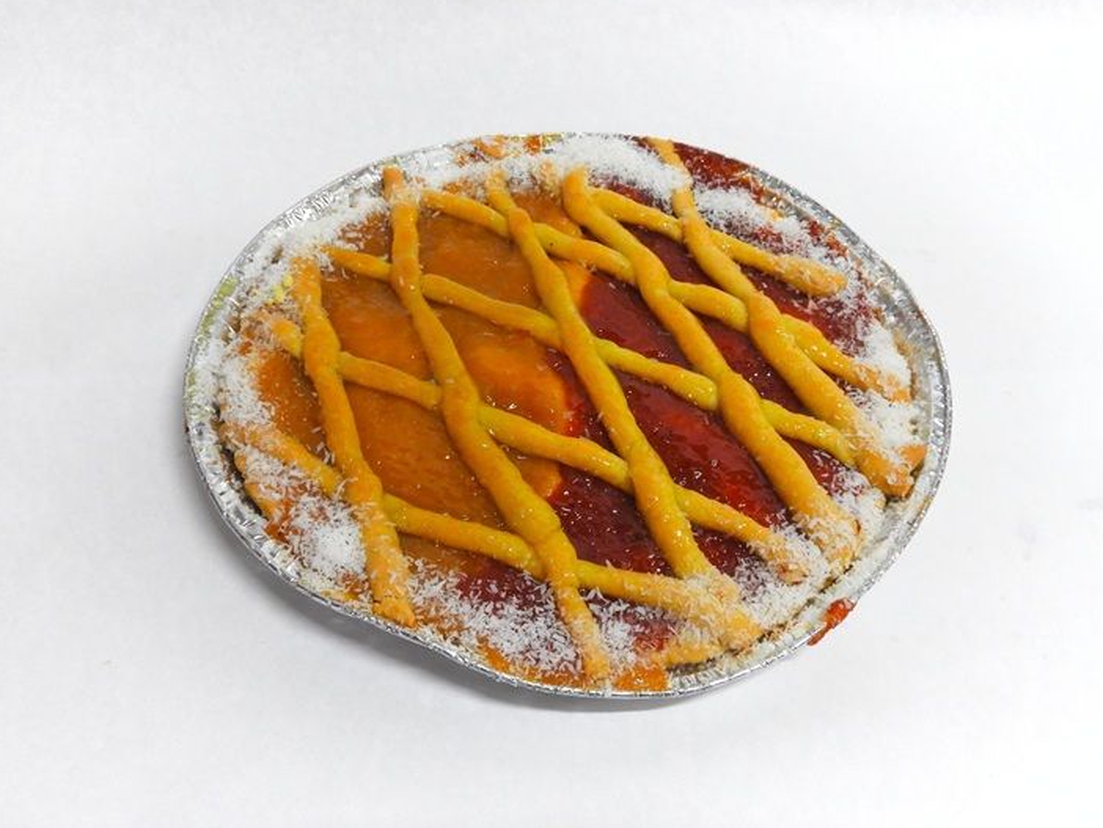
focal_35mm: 41
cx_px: 559
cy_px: 405
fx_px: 1307
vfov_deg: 35.2
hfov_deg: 45.8
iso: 400
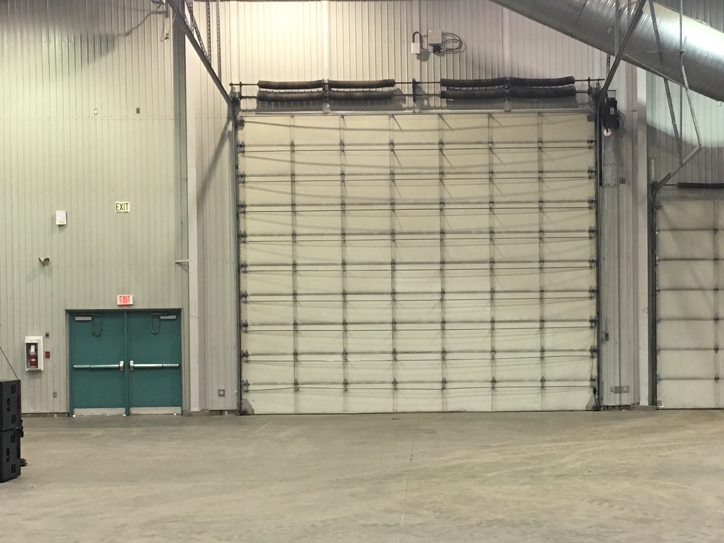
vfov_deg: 22.8
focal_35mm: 64
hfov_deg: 30.2
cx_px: 440
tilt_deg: -1.7
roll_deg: +0.0
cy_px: 365
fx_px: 1338
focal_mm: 4.15
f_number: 2.2
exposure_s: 1/15
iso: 50
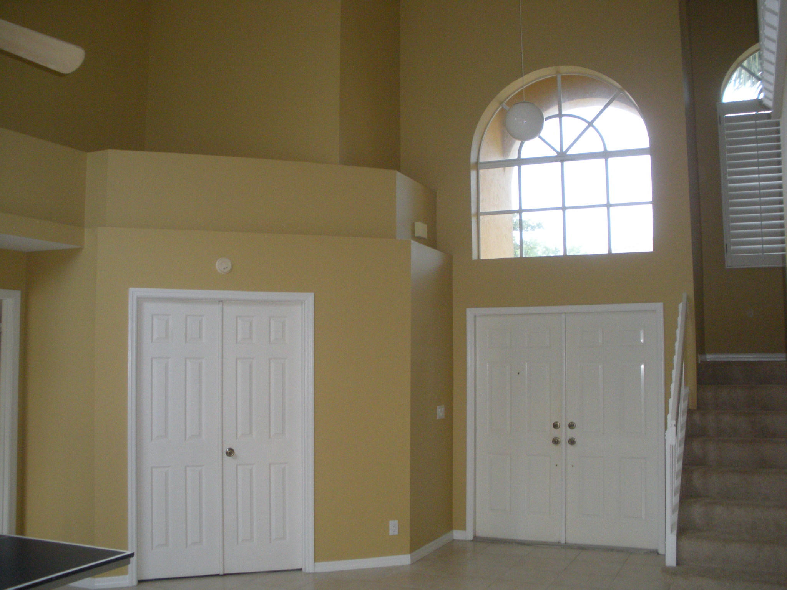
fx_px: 818
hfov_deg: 51.4
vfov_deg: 39.7
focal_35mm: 36
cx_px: 394
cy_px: 295
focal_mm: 6.3
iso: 279
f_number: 3.5
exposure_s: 1/59
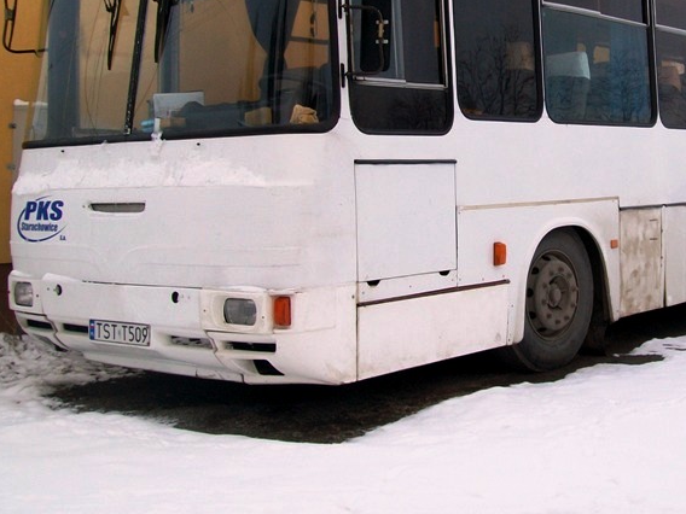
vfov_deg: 25.4
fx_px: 1130
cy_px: 149
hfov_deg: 33.6
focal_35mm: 57
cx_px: 440
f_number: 2.7
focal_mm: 6
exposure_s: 1/50
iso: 64
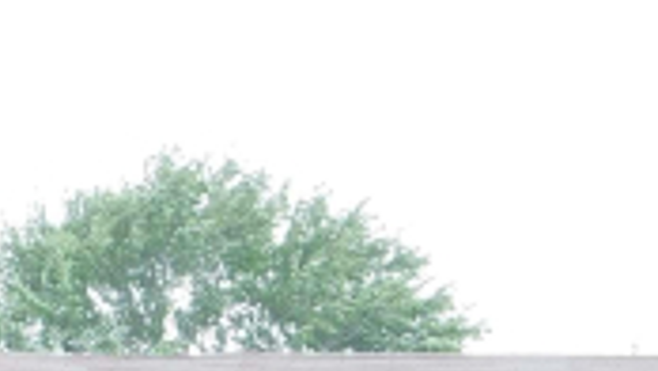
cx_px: 112
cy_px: 924
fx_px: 4311
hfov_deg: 8.7
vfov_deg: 4.8
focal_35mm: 247
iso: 125
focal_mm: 10.4
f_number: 4
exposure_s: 1/160
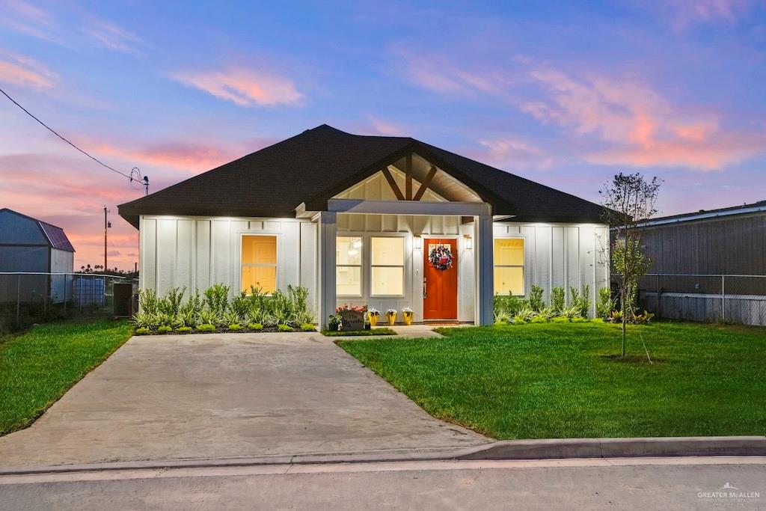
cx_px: 383
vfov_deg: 36.2
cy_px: 256
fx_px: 781
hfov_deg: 52.2
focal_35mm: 37
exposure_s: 1/40
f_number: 4.5
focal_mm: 36.7
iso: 1250
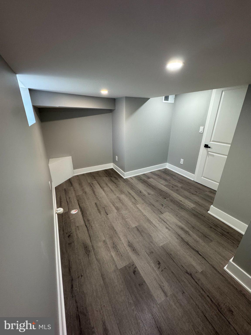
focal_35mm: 14
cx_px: 126
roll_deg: +0.9
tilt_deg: -21.8
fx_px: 135
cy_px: 168
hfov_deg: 85.7
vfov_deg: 102.1
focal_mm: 2.22
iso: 250
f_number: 2.2
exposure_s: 1/60
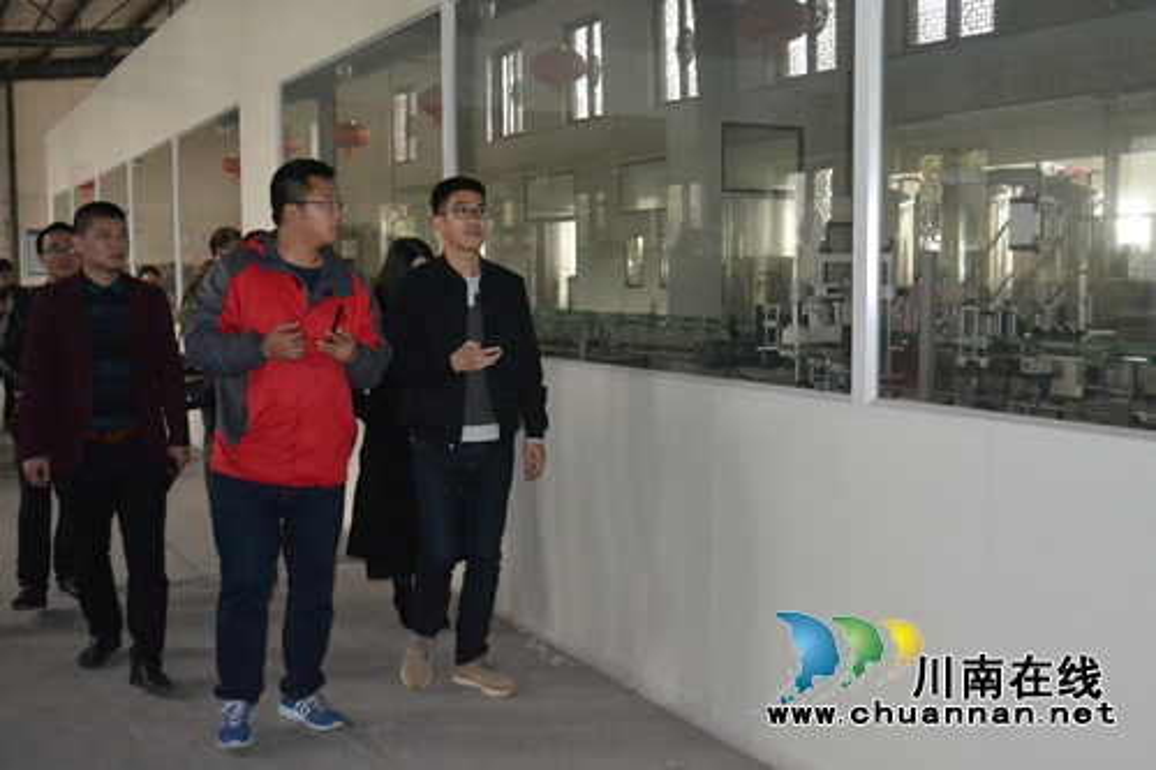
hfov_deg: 49.6
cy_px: 385
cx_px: 578
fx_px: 1252
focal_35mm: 39
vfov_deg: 34.2
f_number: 4.2
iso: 3200
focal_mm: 26
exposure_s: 1/60
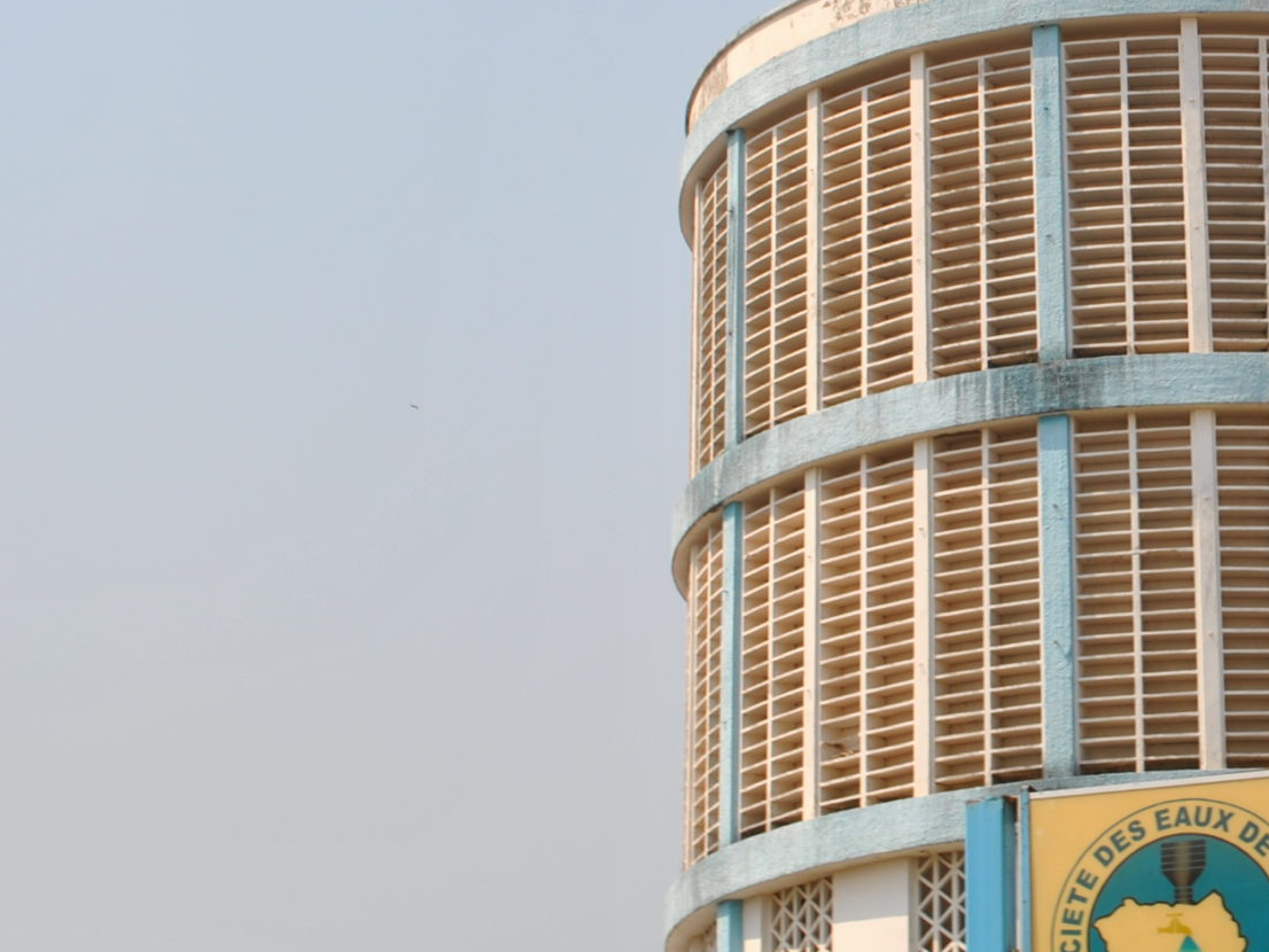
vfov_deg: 13.8
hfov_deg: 17.7
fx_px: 3923
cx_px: 1433
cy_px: 390
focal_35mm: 107
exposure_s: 1/250
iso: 100
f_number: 8
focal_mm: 32
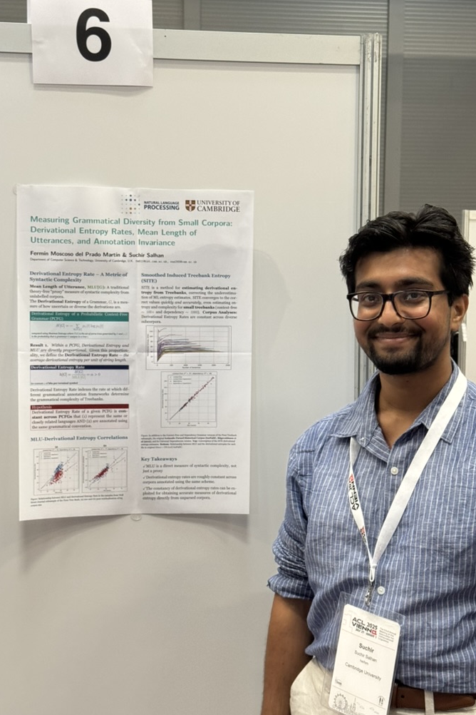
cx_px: 232
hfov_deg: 26.5
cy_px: 354
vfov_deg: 38.9
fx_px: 1011
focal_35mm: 51
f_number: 1.78
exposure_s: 1/50
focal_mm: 6.76
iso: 200
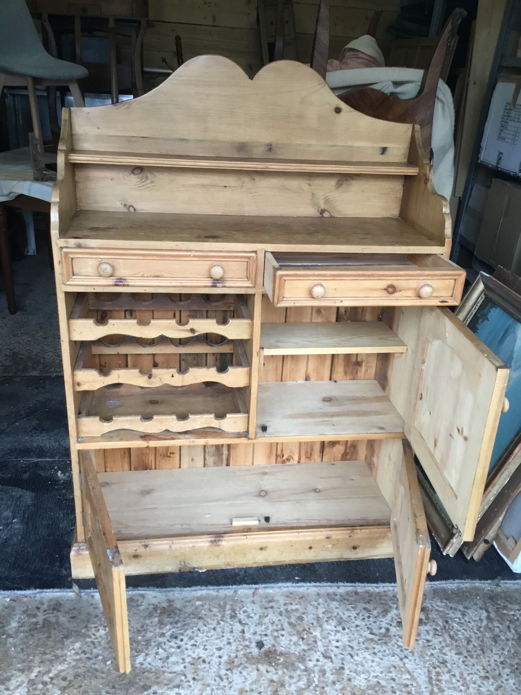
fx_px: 622
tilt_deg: -22.3
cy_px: 348
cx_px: 260
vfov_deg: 58.4
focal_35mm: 31
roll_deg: -4.8
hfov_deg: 45.4
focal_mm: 3.3
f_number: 2.4
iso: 160
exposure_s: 1/33
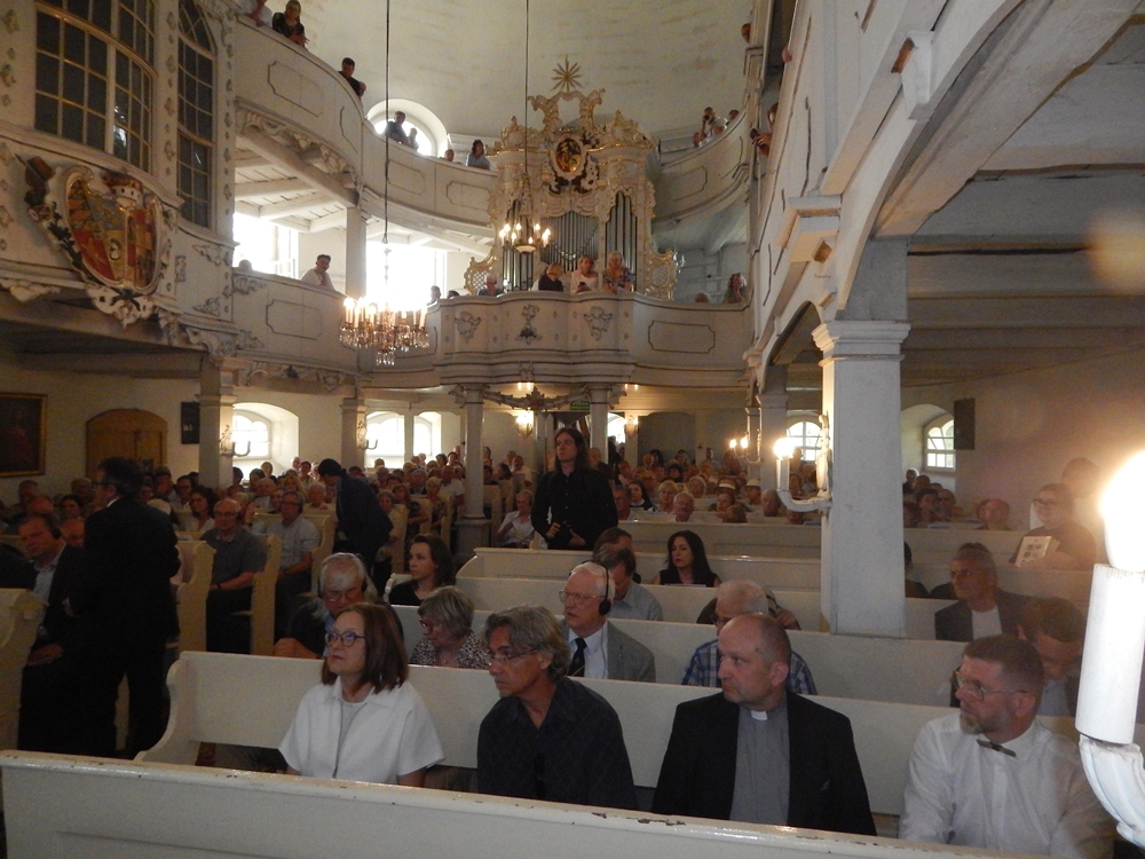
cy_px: 430
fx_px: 761
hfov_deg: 73.9
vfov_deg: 58.9
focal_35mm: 23
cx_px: 572
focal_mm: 4
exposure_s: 1/400
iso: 800
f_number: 3
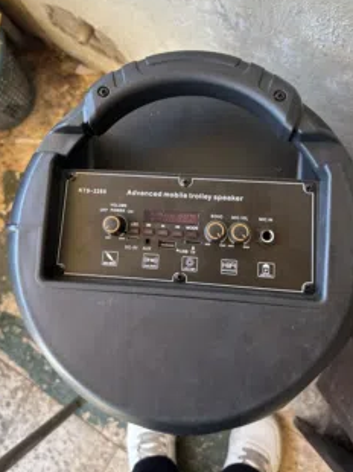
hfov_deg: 45.4
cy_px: 172
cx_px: 170
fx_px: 422
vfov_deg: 57.5
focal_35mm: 31
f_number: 1.78
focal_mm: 6.86
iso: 160
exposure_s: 1/121
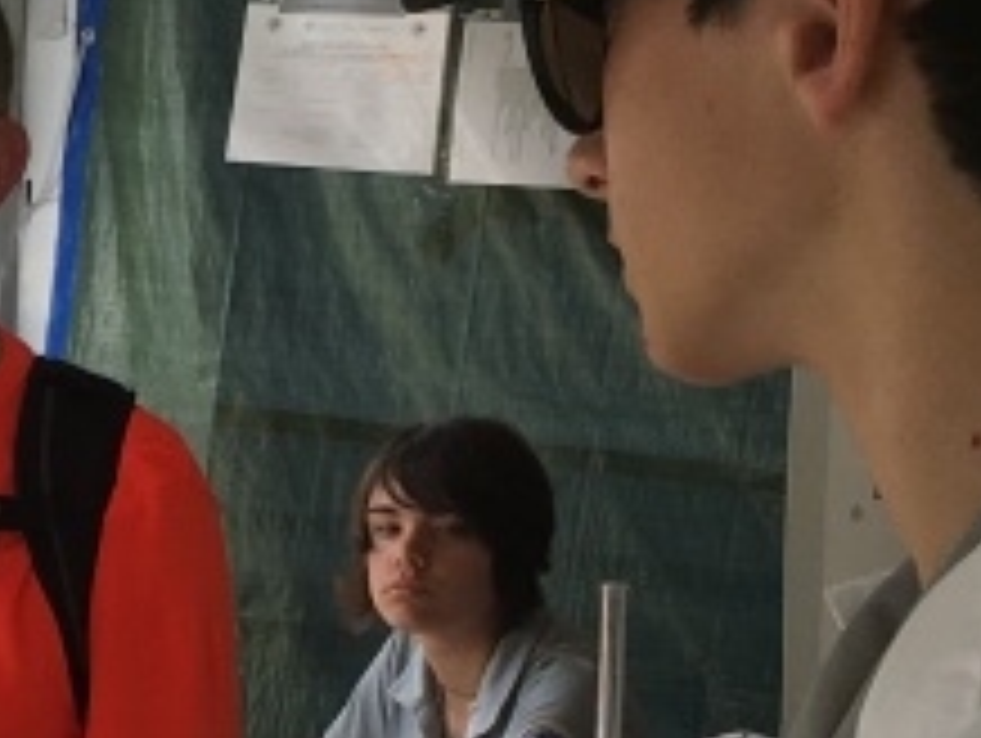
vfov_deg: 10.8
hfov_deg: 13.3
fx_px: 3858
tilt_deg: -6.3
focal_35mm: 136
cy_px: 747
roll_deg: +0.3
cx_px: -684
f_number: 2.2
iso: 25
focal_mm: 4.15
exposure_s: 1/340
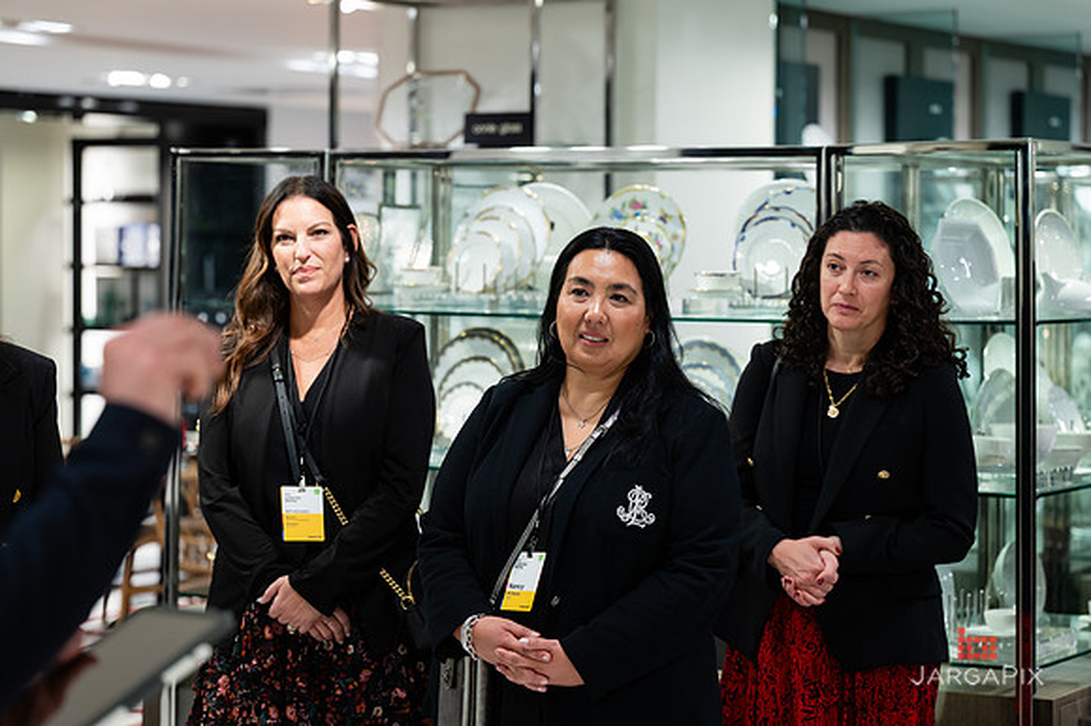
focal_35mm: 91
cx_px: 558
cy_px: 355
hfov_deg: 22.3
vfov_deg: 15.0
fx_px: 2764
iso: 640
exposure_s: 1/160
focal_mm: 87
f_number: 3.2
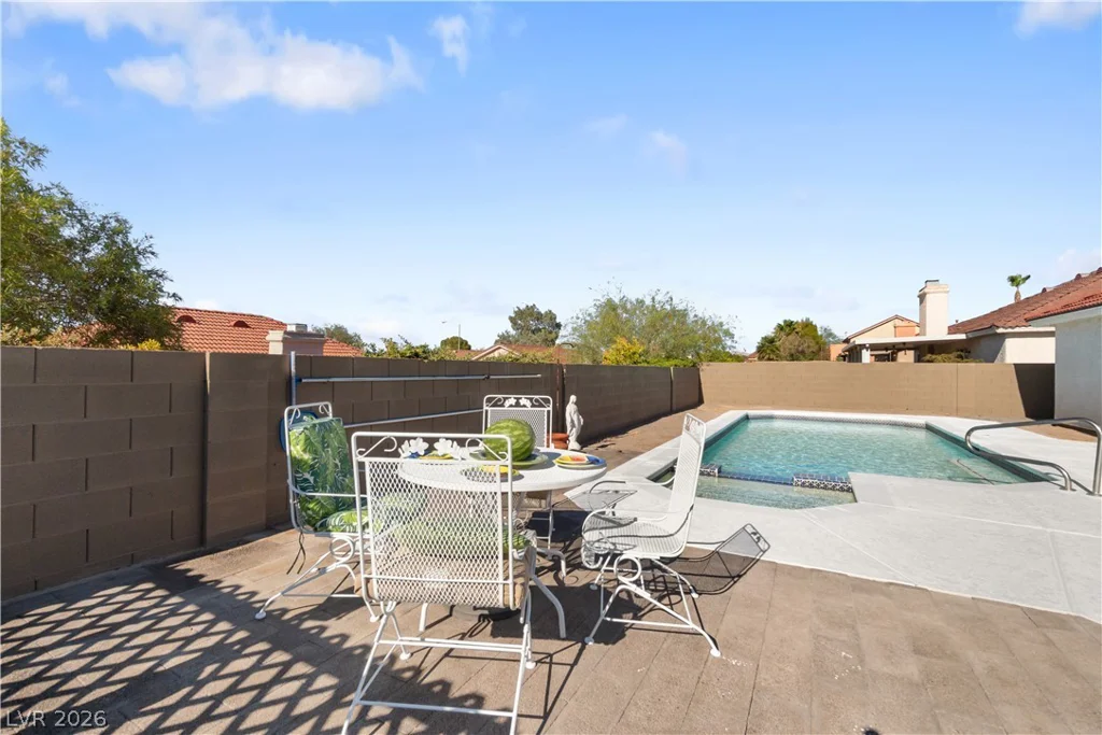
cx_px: 551
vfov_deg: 77.3
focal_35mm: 15
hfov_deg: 100.4
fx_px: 459
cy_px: 368
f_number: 8
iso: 400
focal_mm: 10
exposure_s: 1/2000
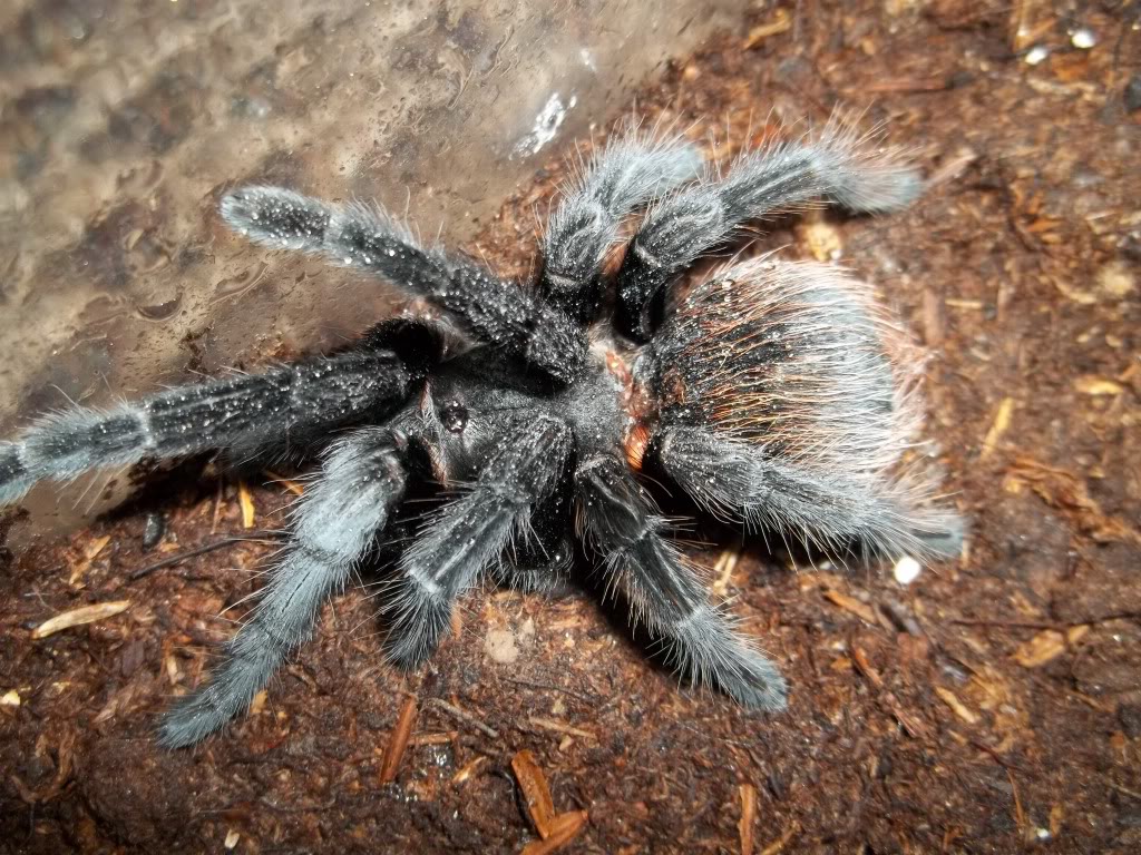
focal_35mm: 33
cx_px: 570
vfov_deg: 42.9
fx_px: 1088
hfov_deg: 55.4
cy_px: 428
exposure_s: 1/30
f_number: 3.3
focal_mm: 5.9
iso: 64
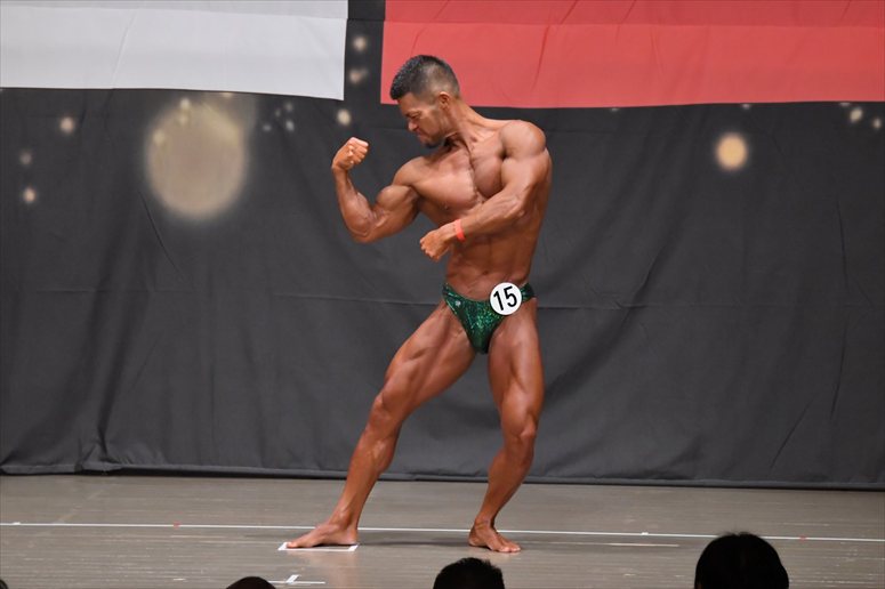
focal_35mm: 240
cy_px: 294
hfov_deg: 8.6
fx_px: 5897
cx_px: 442
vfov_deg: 5.7
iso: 6400
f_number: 5.6
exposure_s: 1/400
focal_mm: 160
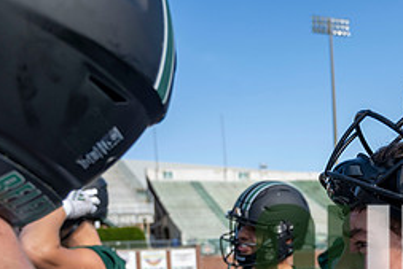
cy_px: 279
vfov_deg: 23.4
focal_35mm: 55
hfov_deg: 33.9
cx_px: 376
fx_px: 616
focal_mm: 24
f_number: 4.5
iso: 250
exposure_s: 1/1250
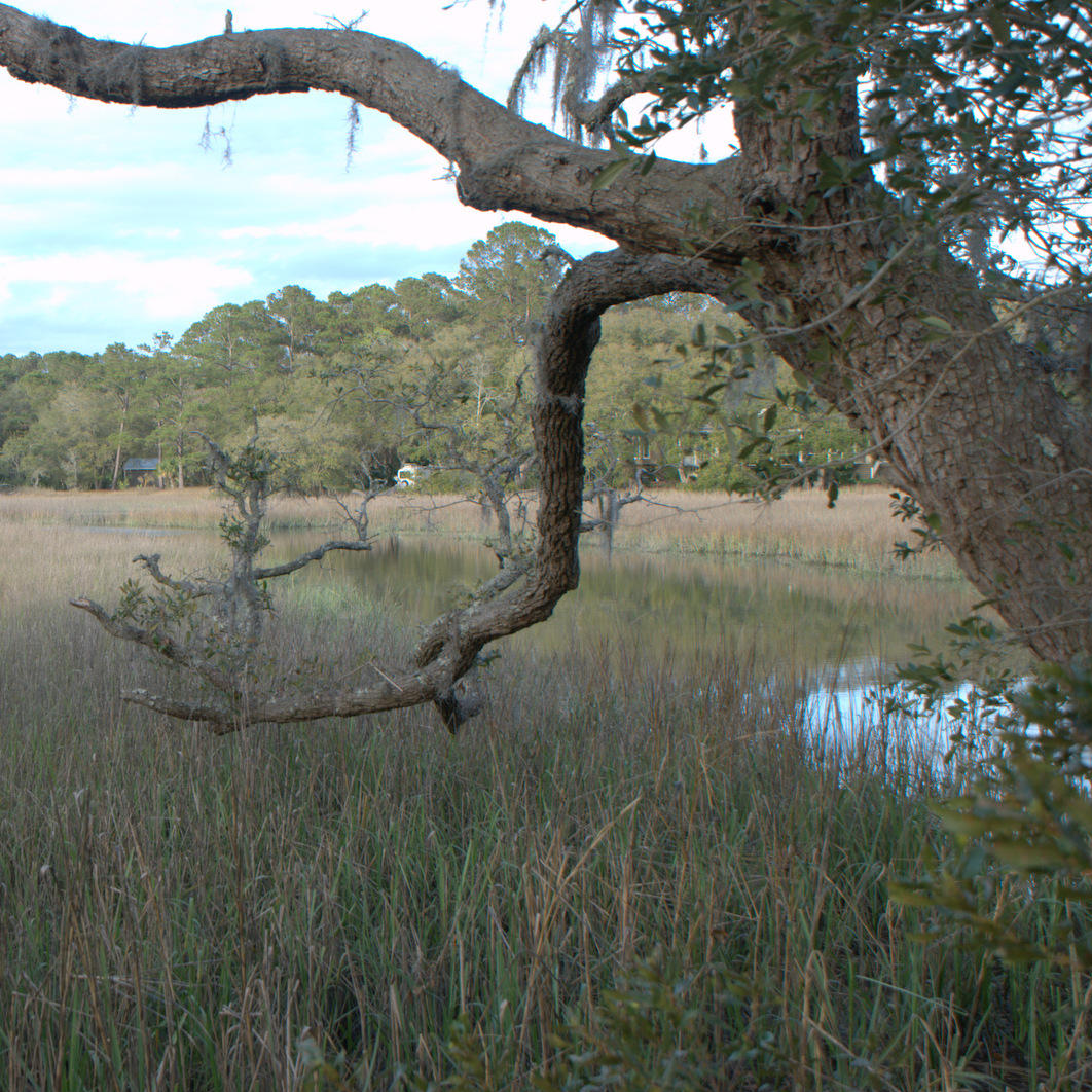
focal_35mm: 50
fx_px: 1785
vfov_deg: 34.0
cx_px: 288
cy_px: 543
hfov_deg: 33.4
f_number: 5.6
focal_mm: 26
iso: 140
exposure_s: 1/125
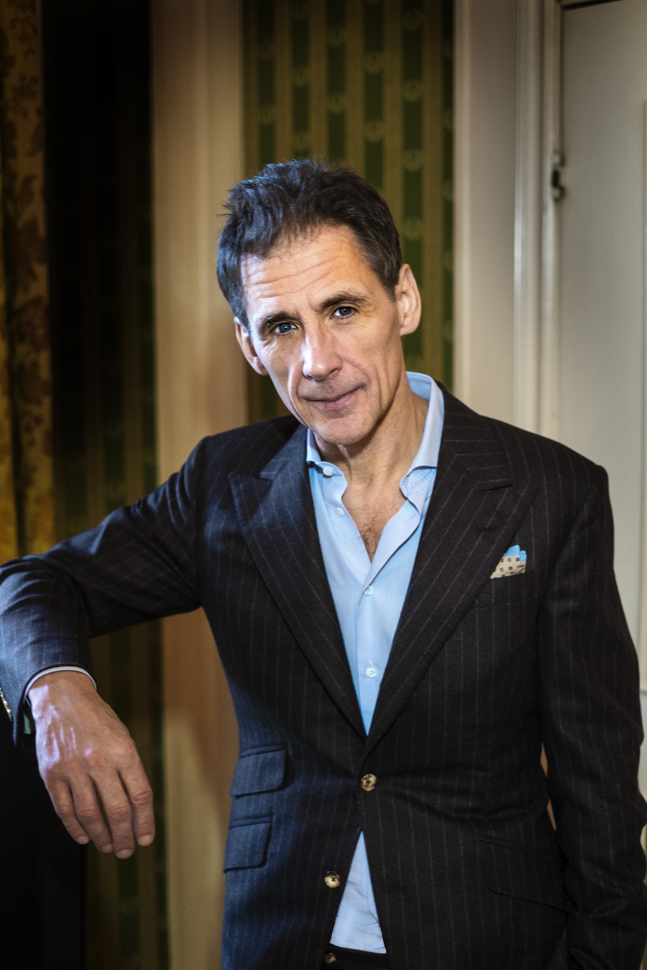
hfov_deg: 25.5
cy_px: 485
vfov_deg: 37.5
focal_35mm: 53
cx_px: 324
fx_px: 1429
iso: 800
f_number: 2
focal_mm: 35
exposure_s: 1/60
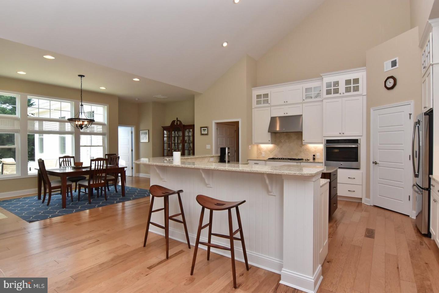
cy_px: 146
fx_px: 220
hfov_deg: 90.0
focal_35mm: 18
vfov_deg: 67.5
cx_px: 220
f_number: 9
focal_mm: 12
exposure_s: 1/160
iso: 800
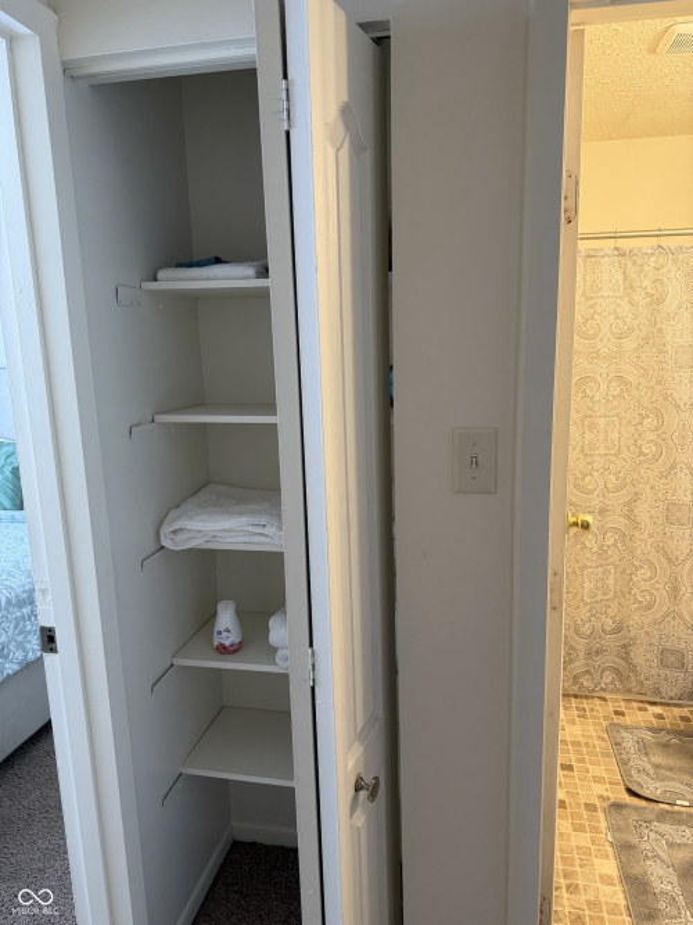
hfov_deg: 56.8
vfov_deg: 71.6
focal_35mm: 24
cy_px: 462
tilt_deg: -9.2
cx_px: 346
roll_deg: +2.0
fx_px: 641
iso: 200
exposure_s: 1/60
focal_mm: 6.76
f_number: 1.78
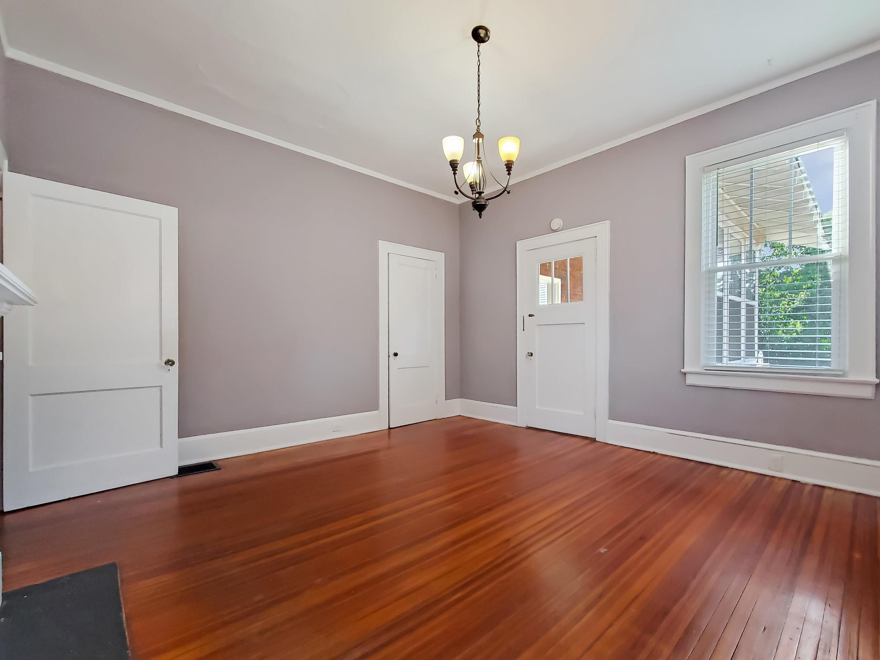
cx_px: 462
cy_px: 353
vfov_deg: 85.5
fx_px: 356
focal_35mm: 14
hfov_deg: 102.0
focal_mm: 1.8
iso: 200
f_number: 2.2
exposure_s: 1/60
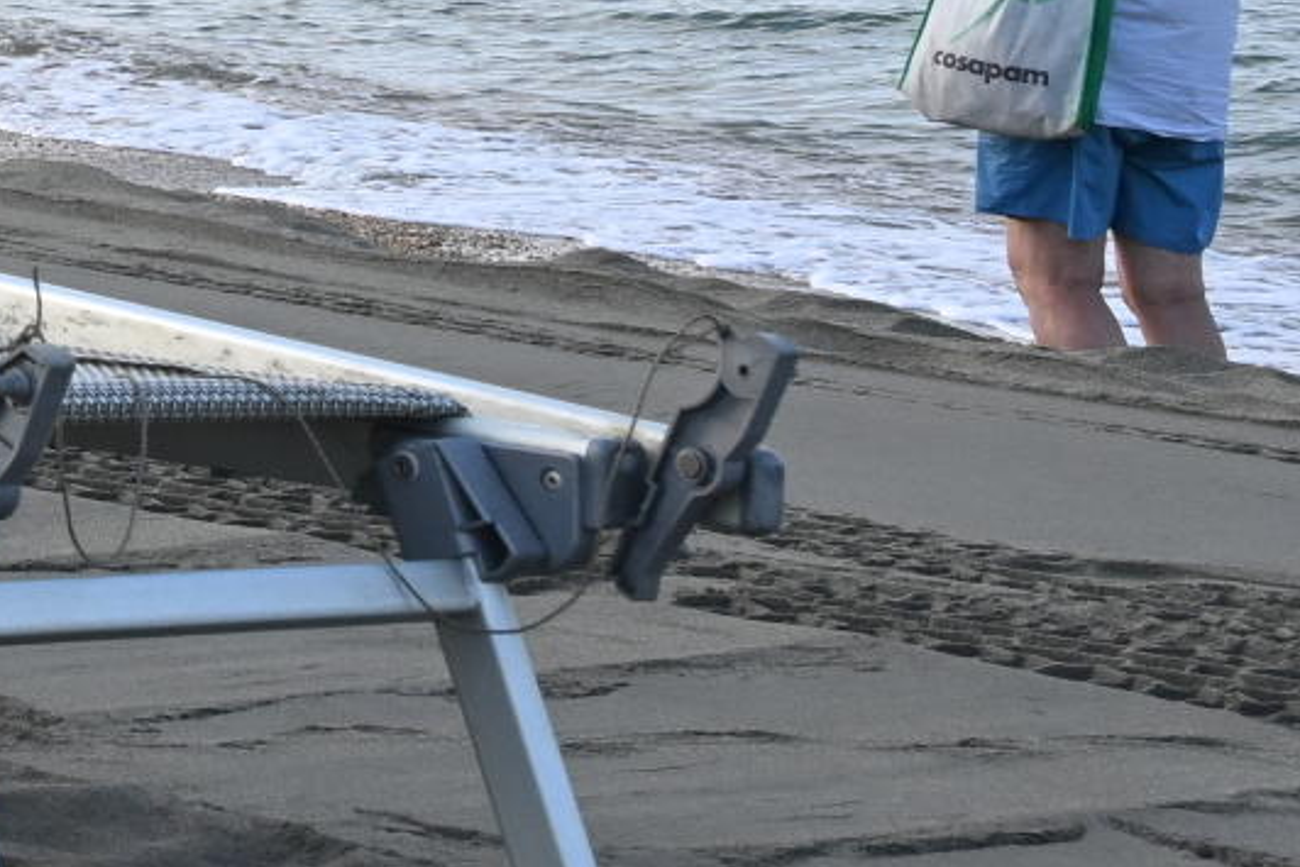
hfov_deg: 9.9
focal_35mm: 179
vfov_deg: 7.3
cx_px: -1982
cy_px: -1121
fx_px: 6465
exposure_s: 1/250
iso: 500
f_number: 10
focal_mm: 31
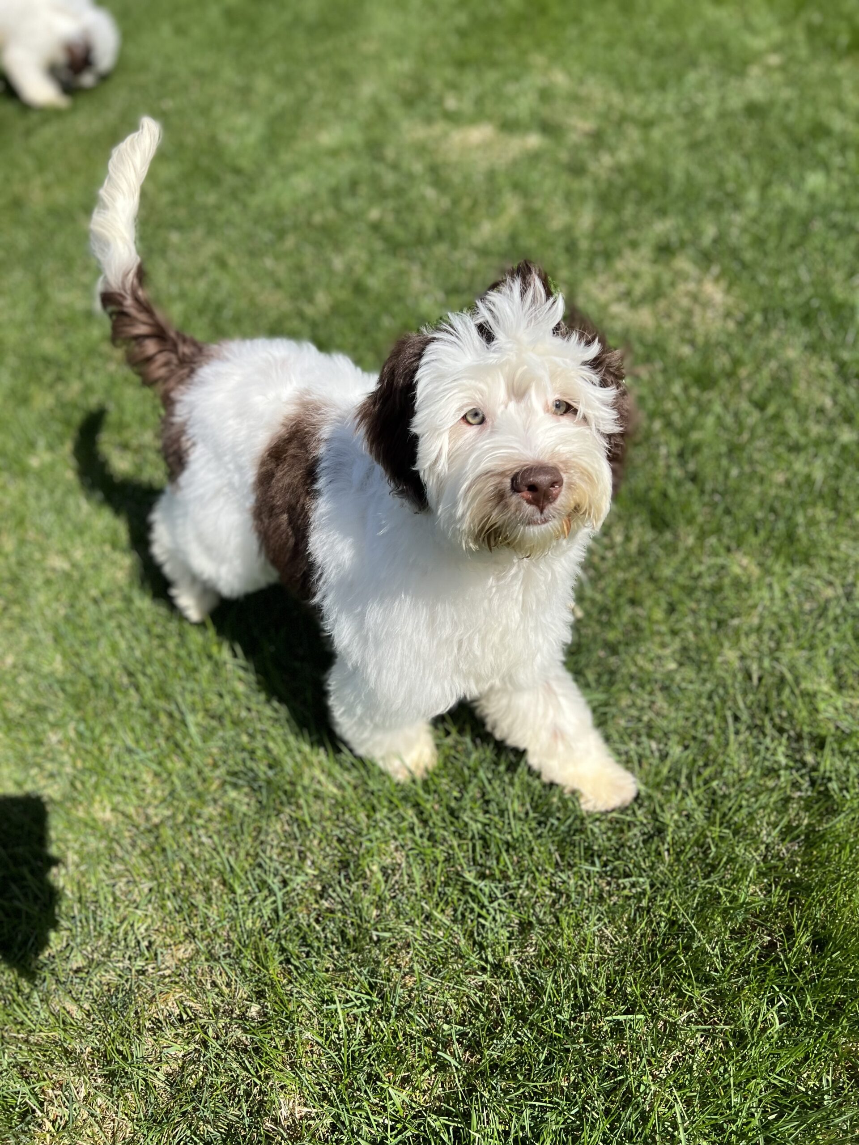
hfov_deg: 53.1
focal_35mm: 26
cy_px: 572
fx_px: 860
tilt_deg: -45.1
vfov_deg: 67.3
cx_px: 430
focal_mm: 5.7
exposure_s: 1/3571
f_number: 1.5
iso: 50
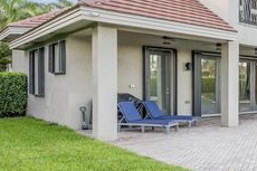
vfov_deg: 34.2
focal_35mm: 39
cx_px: 291
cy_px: 82
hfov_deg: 39.4
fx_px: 278
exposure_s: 1/50
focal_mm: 14
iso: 500
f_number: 8
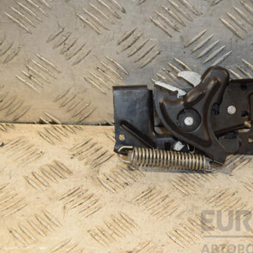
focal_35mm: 88
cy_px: 128
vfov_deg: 19.7
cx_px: 188
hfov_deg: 19.6
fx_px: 728
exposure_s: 1/200
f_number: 6.3
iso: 800
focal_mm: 42
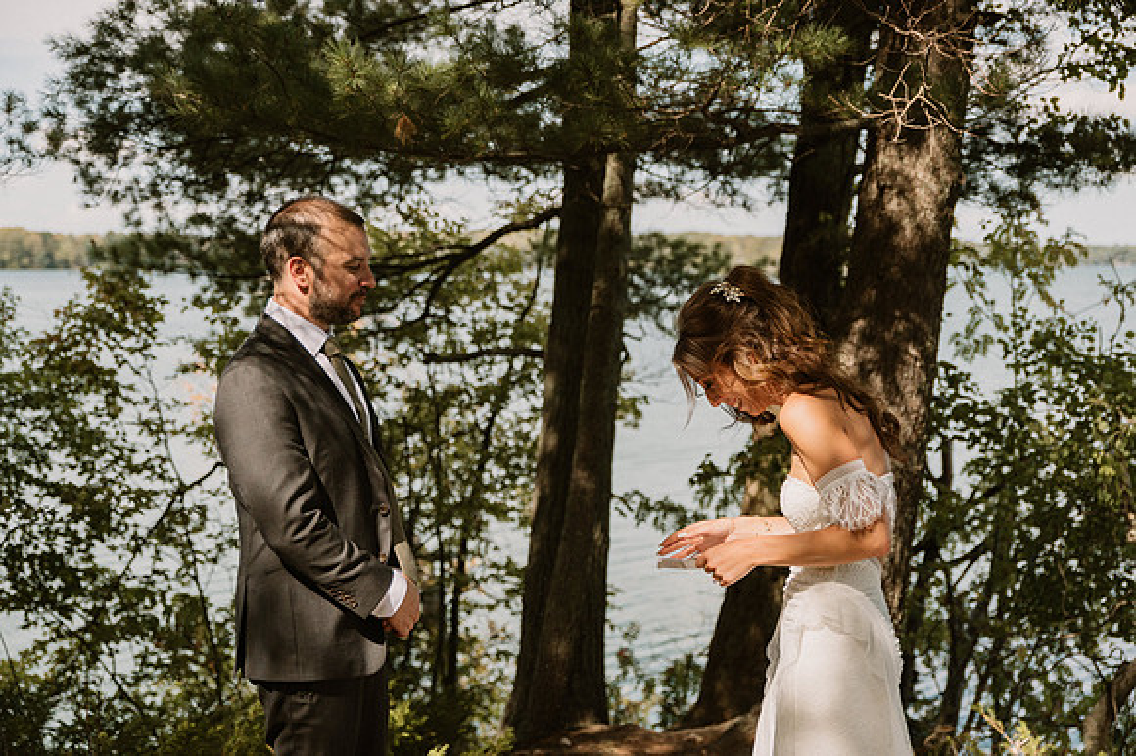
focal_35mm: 55
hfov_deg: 36.5
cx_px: 589
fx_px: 1723
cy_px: 394
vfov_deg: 24.7
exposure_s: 1/8000
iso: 800
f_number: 2.8
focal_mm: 52
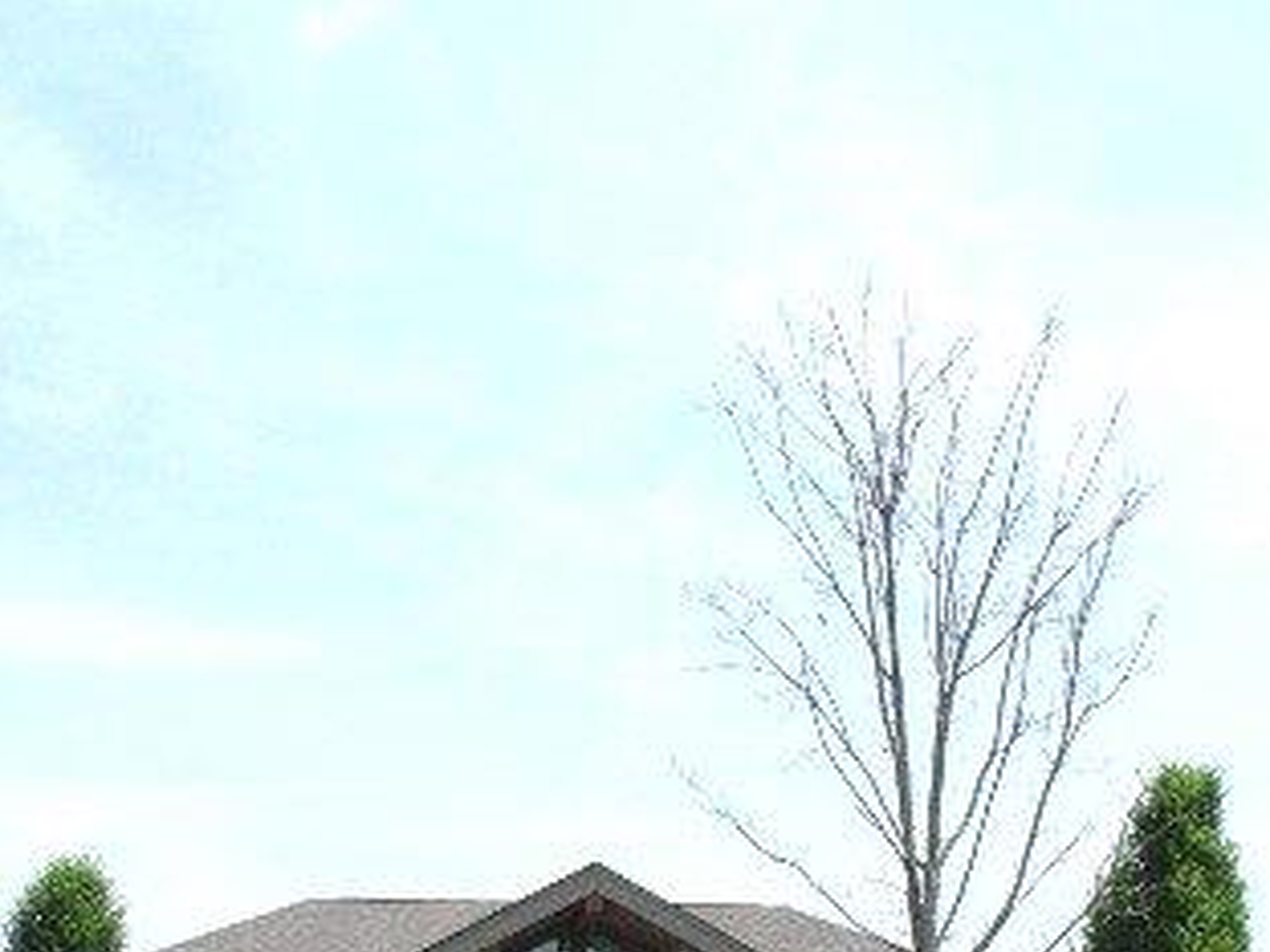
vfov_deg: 19.0
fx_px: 2788
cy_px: 907
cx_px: 517
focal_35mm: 76
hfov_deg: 25.6
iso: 64
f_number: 3.5
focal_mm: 7.8
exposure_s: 1/800
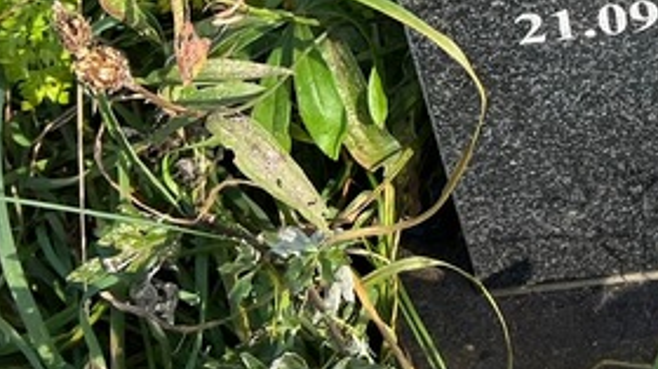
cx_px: 766
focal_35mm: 81
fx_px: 1412
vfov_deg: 13.9
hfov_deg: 24.1
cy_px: -188
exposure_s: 1/2762
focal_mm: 5.7
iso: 50
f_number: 1.5
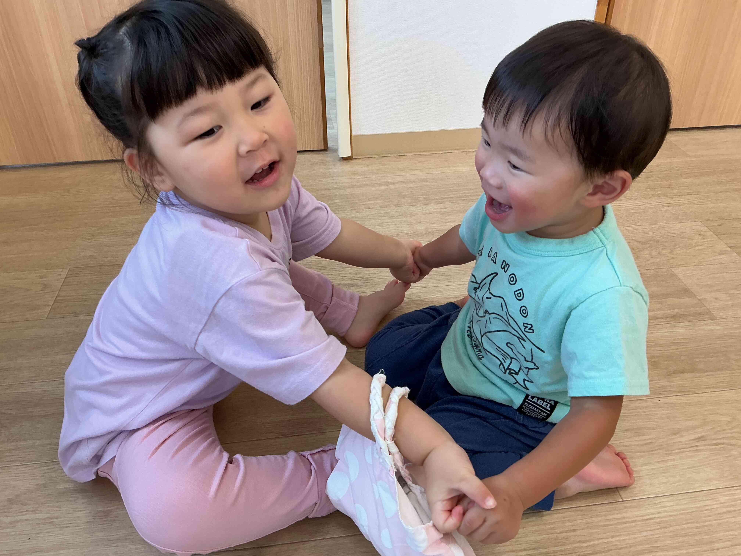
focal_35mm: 29
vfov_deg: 48.2
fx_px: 621
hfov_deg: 61.7
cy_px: 278
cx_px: 370
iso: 32
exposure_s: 1/120
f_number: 1.8
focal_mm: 3
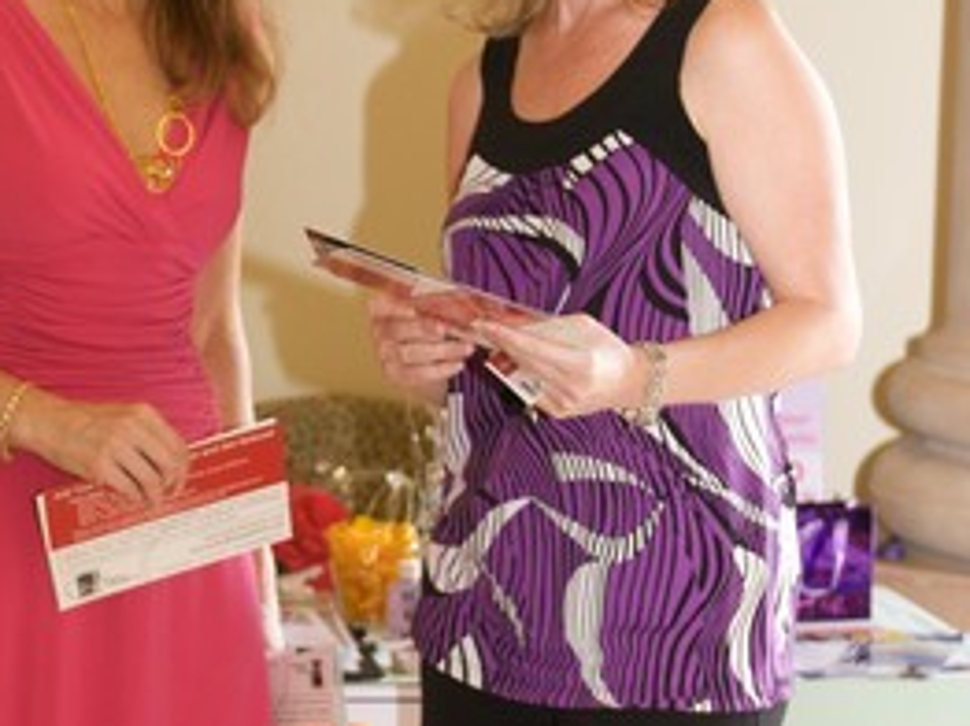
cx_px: 289
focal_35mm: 132
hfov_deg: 14.9
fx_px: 3695
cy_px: 470
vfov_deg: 11.2
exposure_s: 1/160
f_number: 2.8
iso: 640
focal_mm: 40
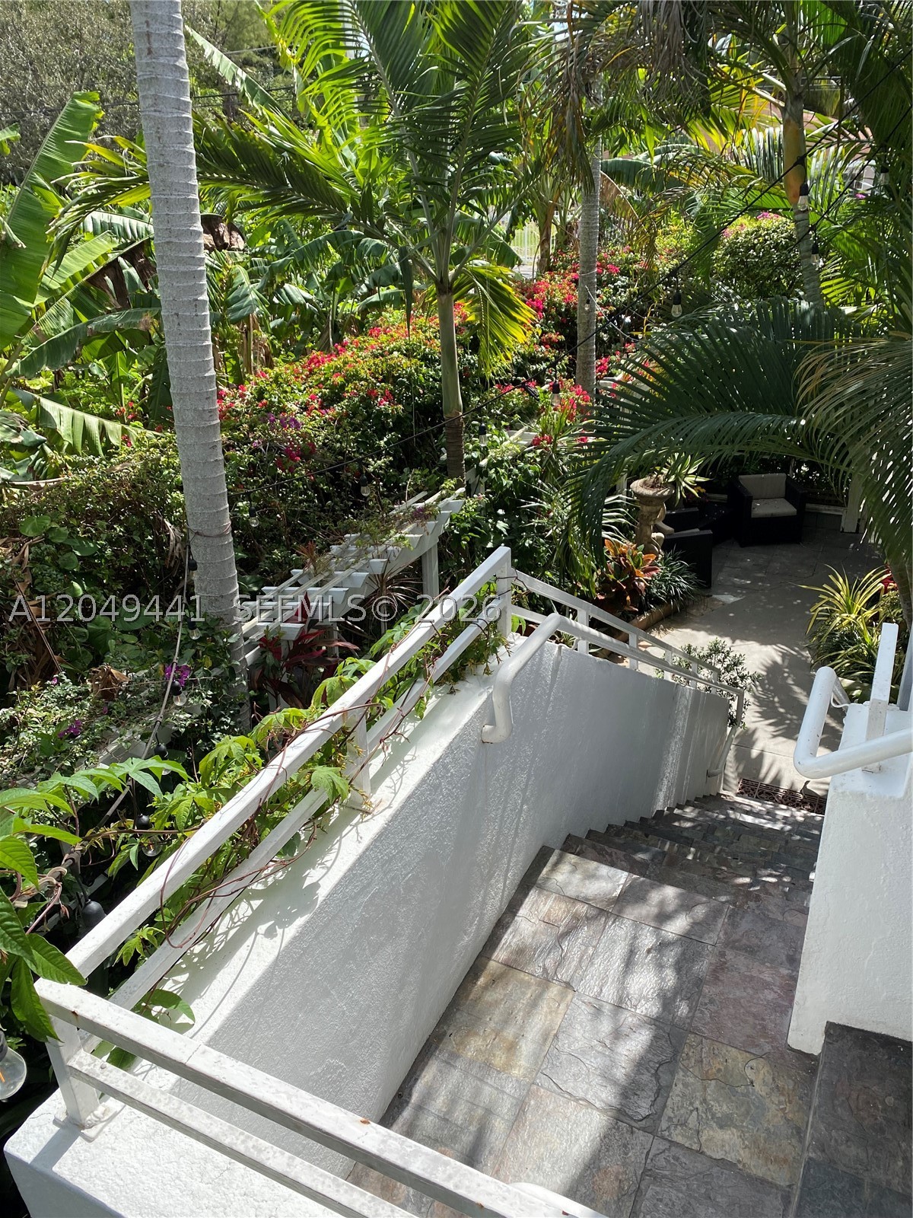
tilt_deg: -26.2
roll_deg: +1.7
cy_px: 609
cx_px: 456
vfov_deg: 67.3
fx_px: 914
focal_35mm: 26
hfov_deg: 53.1
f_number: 1.8
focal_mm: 4.25
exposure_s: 1/1565
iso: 32
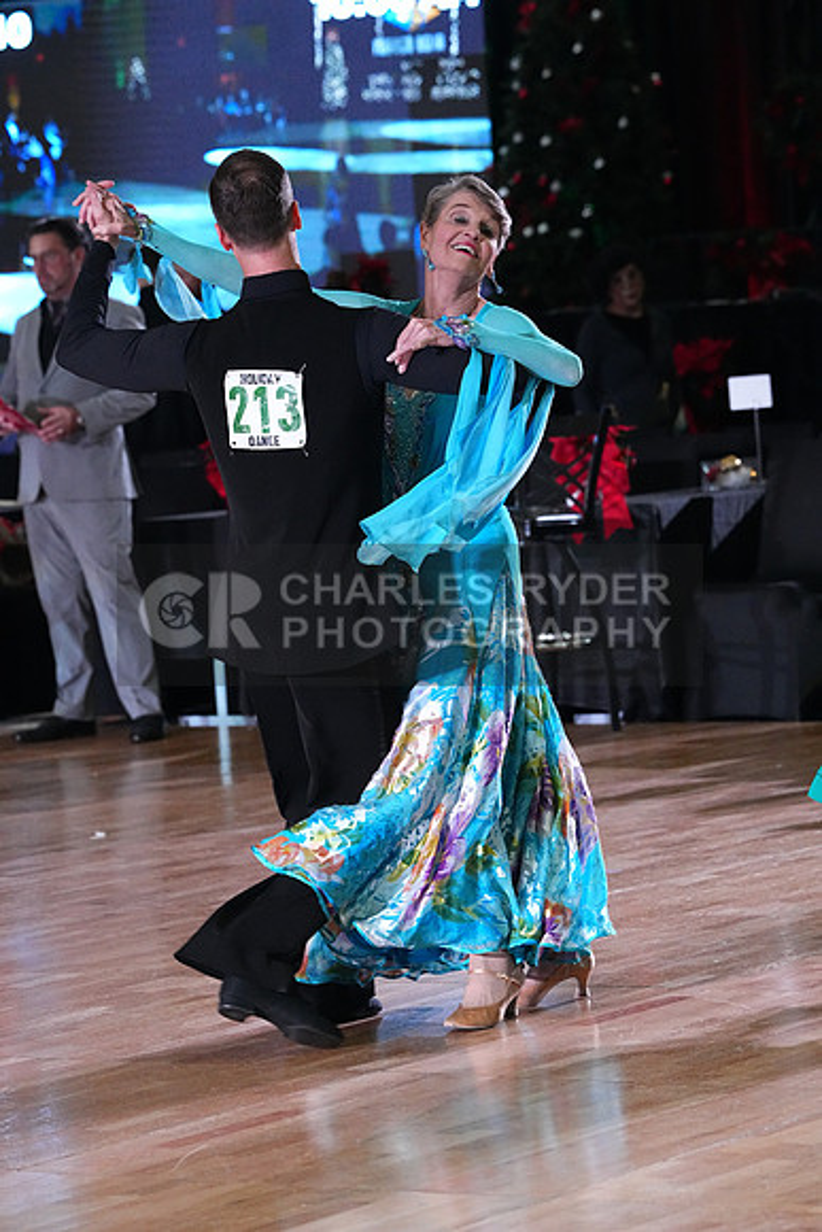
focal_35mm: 154
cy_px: 616
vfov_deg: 13.3
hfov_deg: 8.9
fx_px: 5271
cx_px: 411
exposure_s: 1/400
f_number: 5.6
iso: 10000
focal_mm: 154
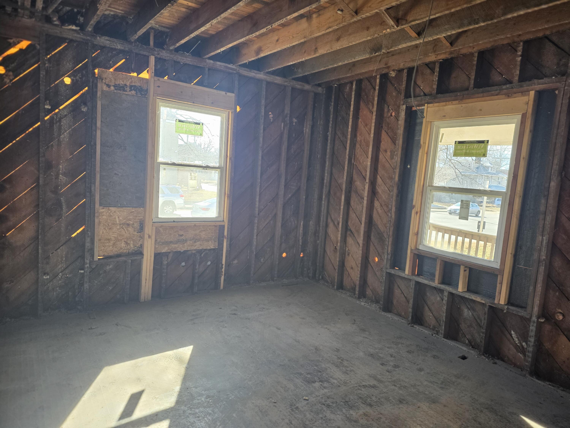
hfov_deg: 73.9
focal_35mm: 23
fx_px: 379
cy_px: 214
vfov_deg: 58.9
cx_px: 285
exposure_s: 1/180
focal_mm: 6.25
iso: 160
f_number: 1.7
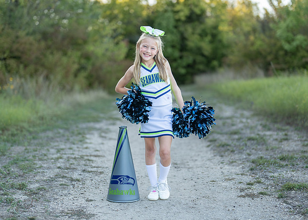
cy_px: 109
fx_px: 579
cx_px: 156
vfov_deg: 21.5
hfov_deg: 29.8
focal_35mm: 66
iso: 100
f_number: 1.2
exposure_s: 1/800
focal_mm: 50
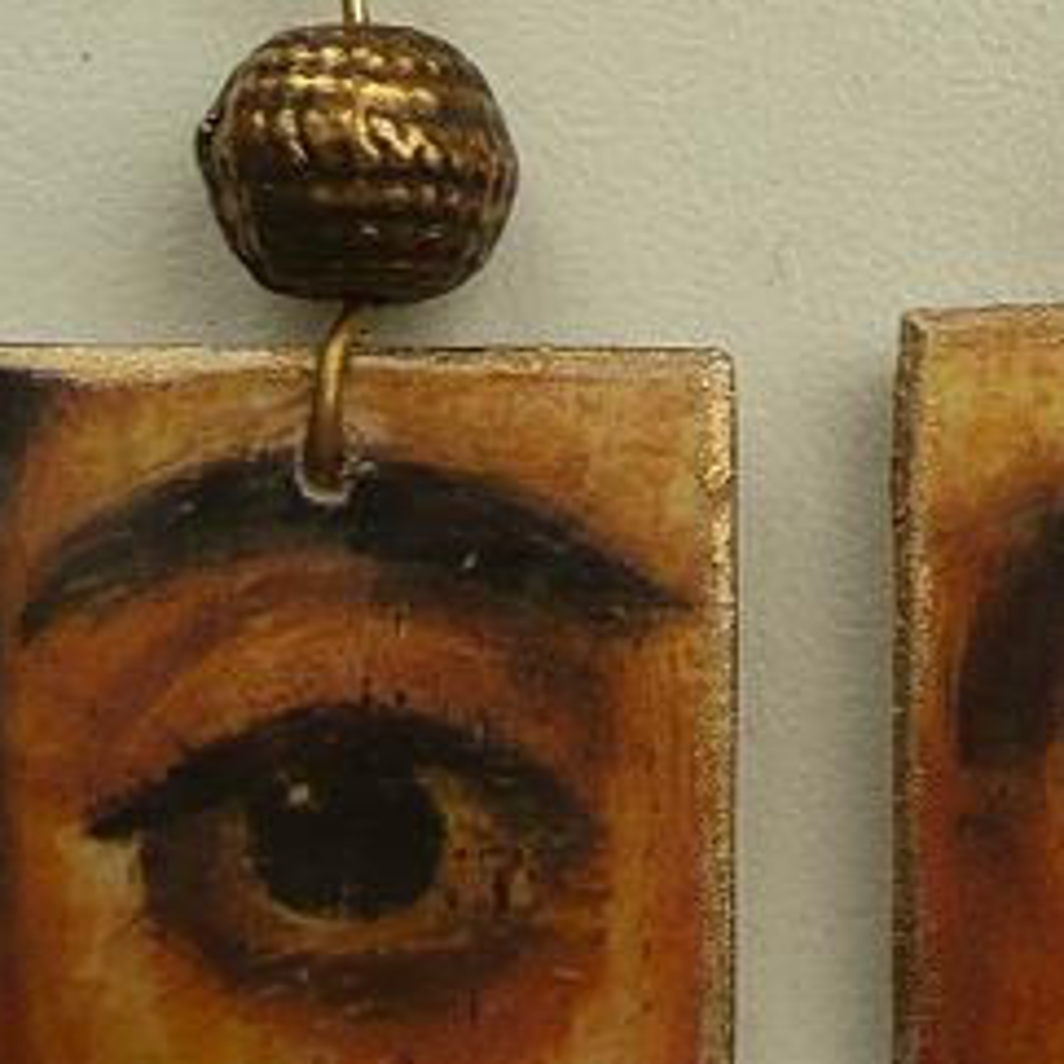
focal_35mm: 117
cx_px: 835
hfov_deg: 14.8
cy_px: 321
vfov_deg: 14.9
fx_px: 4069
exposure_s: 1/30
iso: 100
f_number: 3.7
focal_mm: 5.8
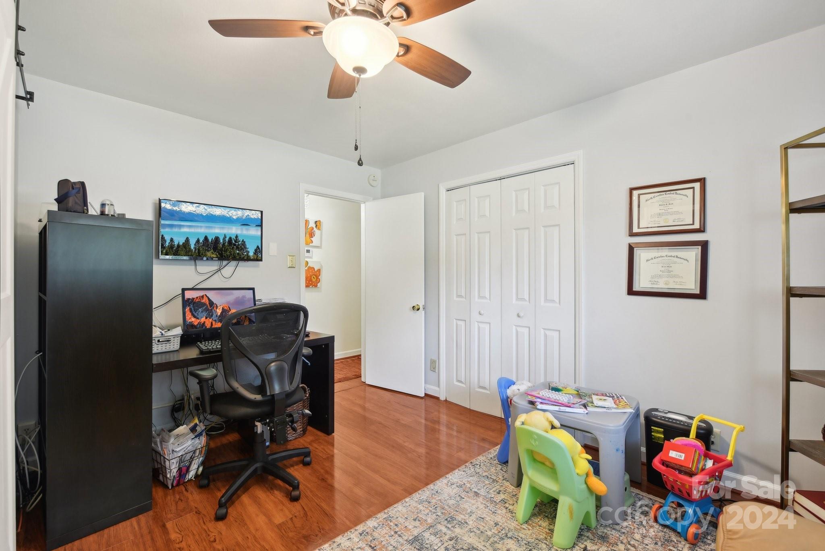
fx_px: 344
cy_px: 276
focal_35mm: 15
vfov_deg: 77.4
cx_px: 412
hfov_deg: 100.4
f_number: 8
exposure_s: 1/4
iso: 200
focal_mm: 15
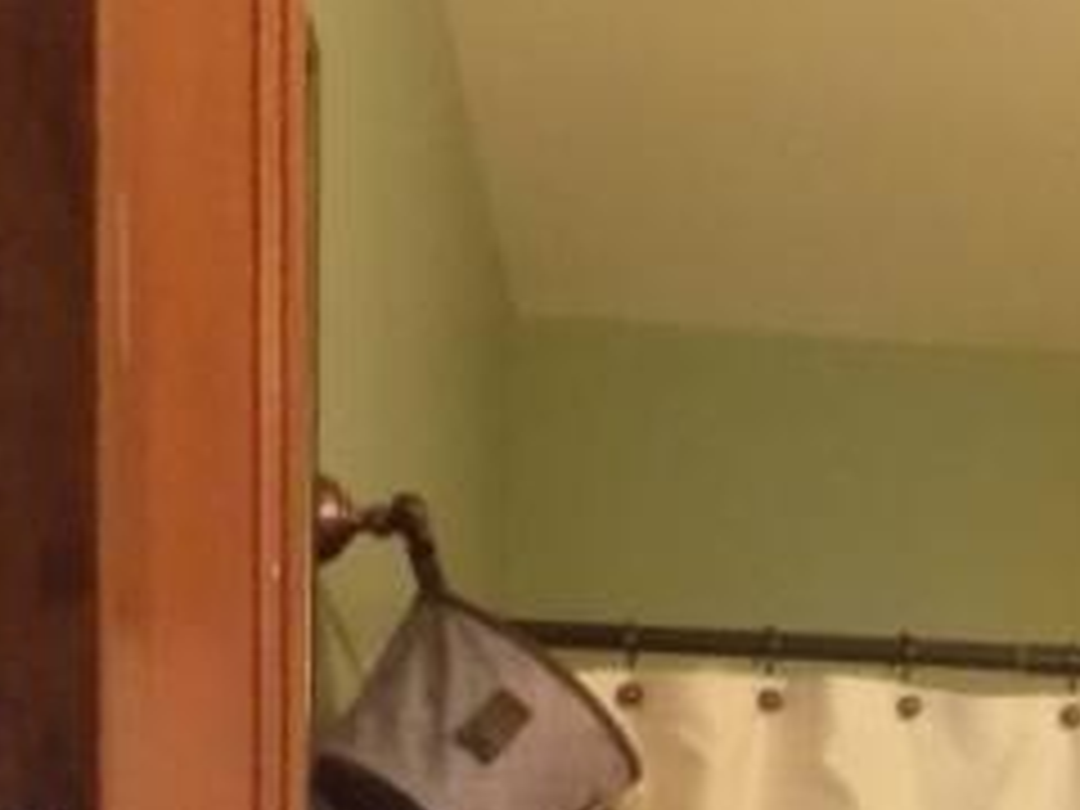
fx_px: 3058
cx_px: 1328
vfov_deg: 12.8
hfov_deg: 18.8
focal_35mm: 98
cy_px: 1706
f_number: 3.1
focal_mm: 4
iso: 400
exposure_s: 1/13
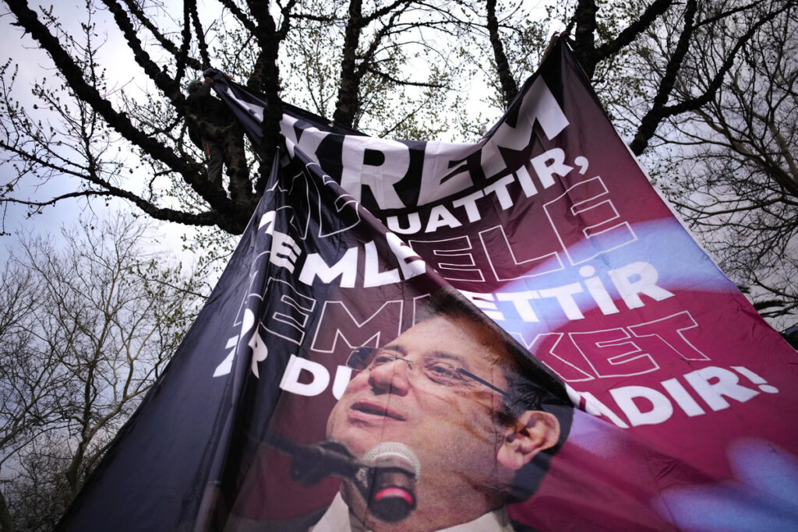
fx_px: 532
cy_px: 266
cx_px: 399
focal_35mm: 24
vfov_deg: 53.1
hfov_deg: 73.7
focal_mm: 24
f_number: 1.4
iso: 800
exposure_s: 1/2000
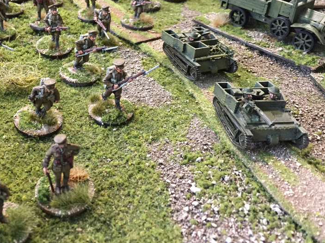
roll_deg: -3.2
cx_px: 95
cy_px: 84
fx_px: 413
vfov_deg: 32.6
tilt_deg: -32.0
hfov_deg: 42.1
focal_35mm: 44
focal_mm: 4.15
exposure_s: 1/33
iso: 250
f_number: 2.2
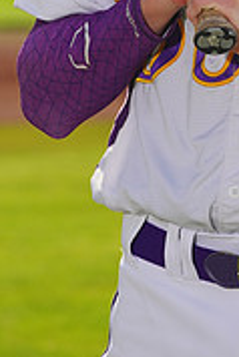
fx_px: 6679
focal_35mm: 672
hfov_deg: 2.0
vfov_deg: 3.1
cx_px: 292
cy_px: -122
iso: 100
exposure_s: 1/250
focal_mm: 206
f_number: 9
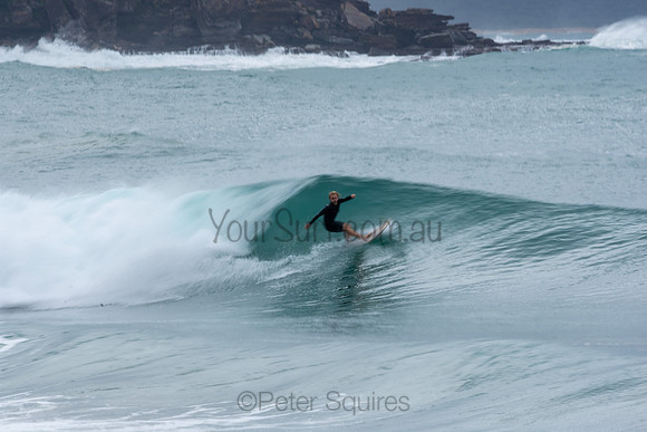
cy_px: 216
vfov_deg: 1.8
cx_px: 324
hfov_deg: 2.7
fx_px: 13482
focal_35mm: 750
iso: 100
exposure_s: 1/25
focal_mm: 500
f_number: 25
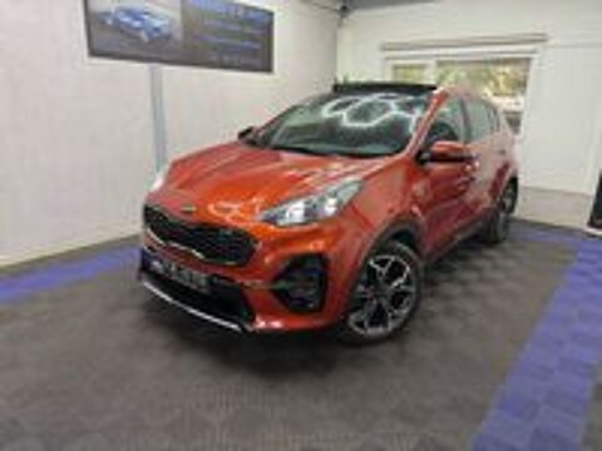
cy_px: 226
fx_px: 417
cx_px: 301
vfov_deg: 56.8
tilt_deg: -16.5
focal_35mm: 24
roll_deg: -1.3
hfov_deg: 71.6
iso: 200
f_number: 1.78
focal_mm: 6.76
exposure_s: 1/100
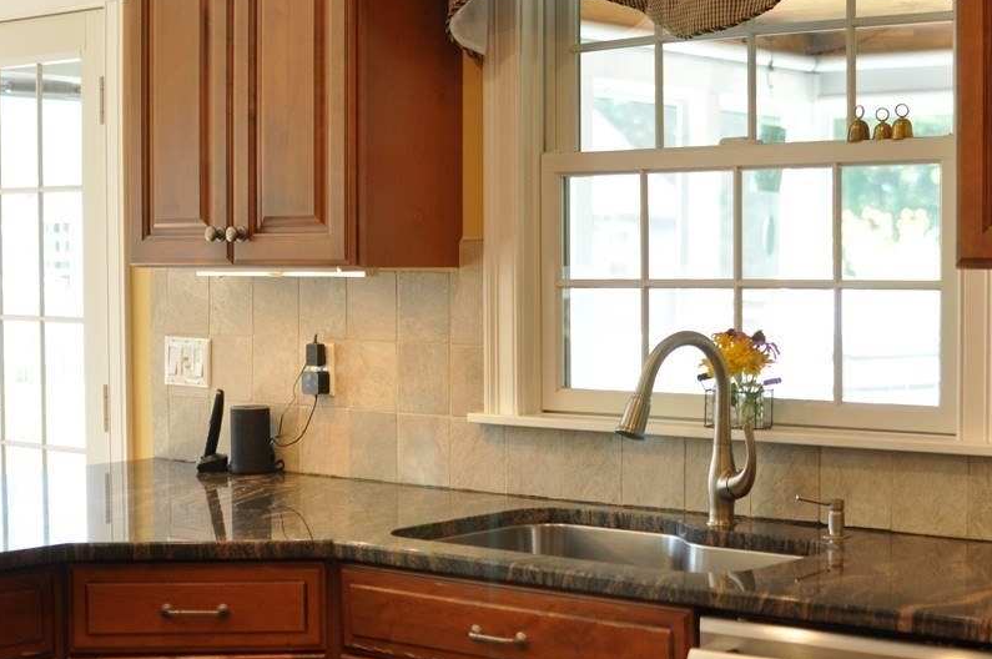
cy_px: 389
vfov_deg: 20.0
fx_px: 1862
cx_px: 634
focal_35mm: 68
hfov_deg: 29.7
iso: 400
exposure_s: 1/160
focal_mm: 35
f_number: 2.5
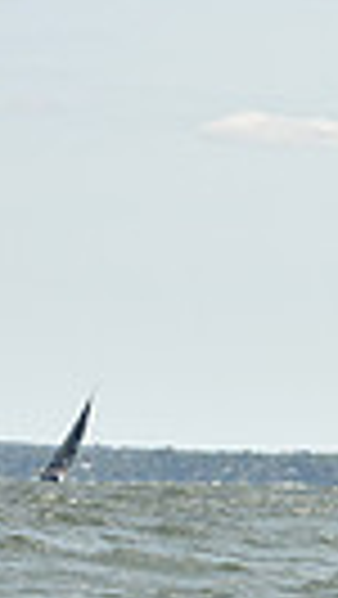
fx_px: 6250
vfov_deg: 5.5
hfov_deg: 3.0
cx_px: 1302
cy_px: 272
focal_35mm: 393
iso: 250
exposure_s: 1/800
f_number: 6.3
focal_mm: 86
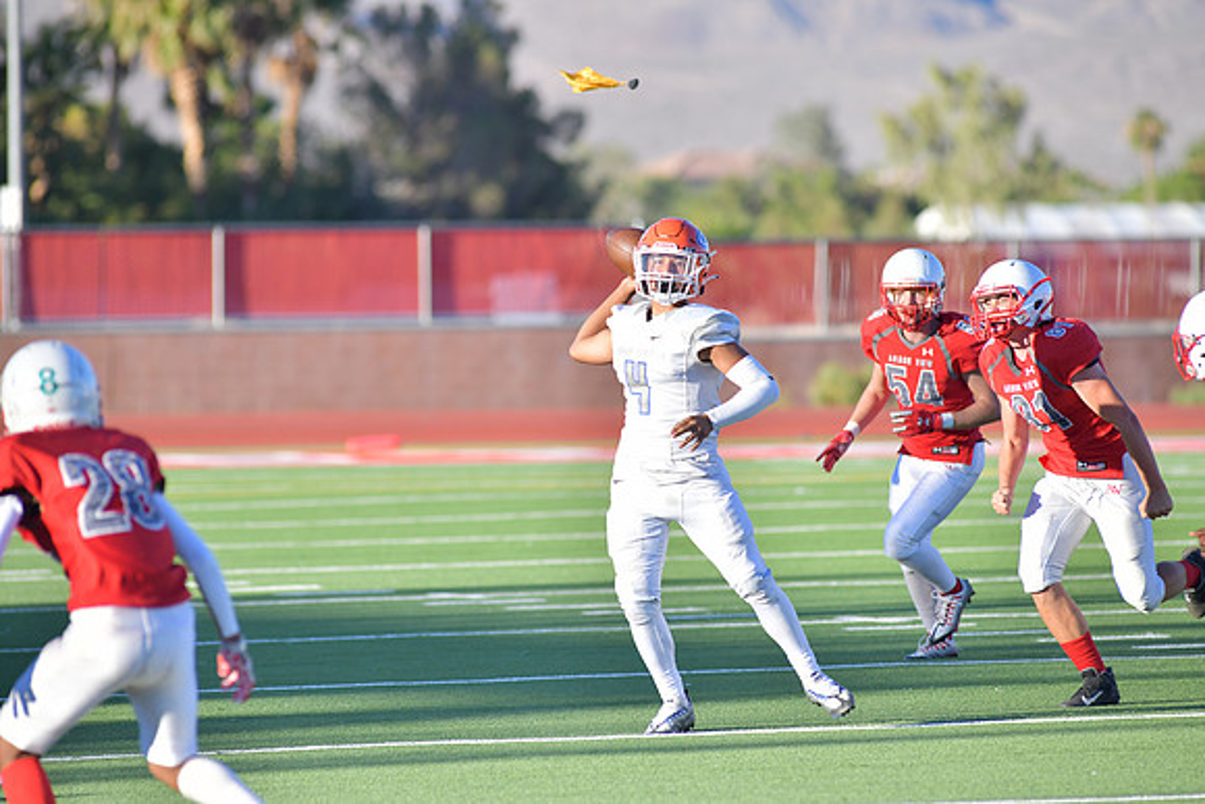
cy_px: 402
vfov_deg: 4.6
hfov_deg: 6.9
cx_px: 602
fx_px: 10044
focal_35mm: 300
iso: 800
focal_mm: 300
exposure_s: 1/3200
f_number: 5
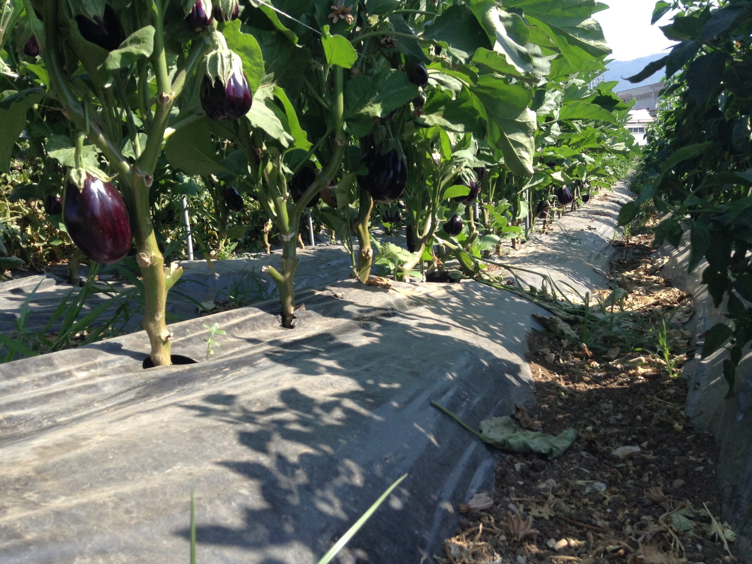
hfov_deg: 54.0
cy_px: 275
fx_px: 739
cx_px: 382
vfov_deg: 41.8
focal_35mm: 34
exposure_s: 1/452
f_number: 2.4
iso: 25
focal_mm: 3.3
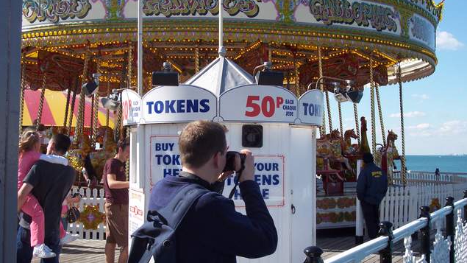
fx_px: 693
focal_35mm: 56
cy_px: 123
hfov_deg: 37.2
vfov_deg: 21.4
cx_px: 235
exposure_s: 1/500
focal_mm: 10.7
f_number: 5.6
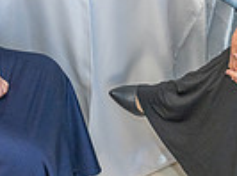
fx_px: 690
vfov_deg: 14.1
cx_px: 87
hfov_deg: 19.5
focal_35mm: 101
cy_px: -45
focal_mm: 24
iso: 1000
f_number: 2.8
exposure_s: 1/160
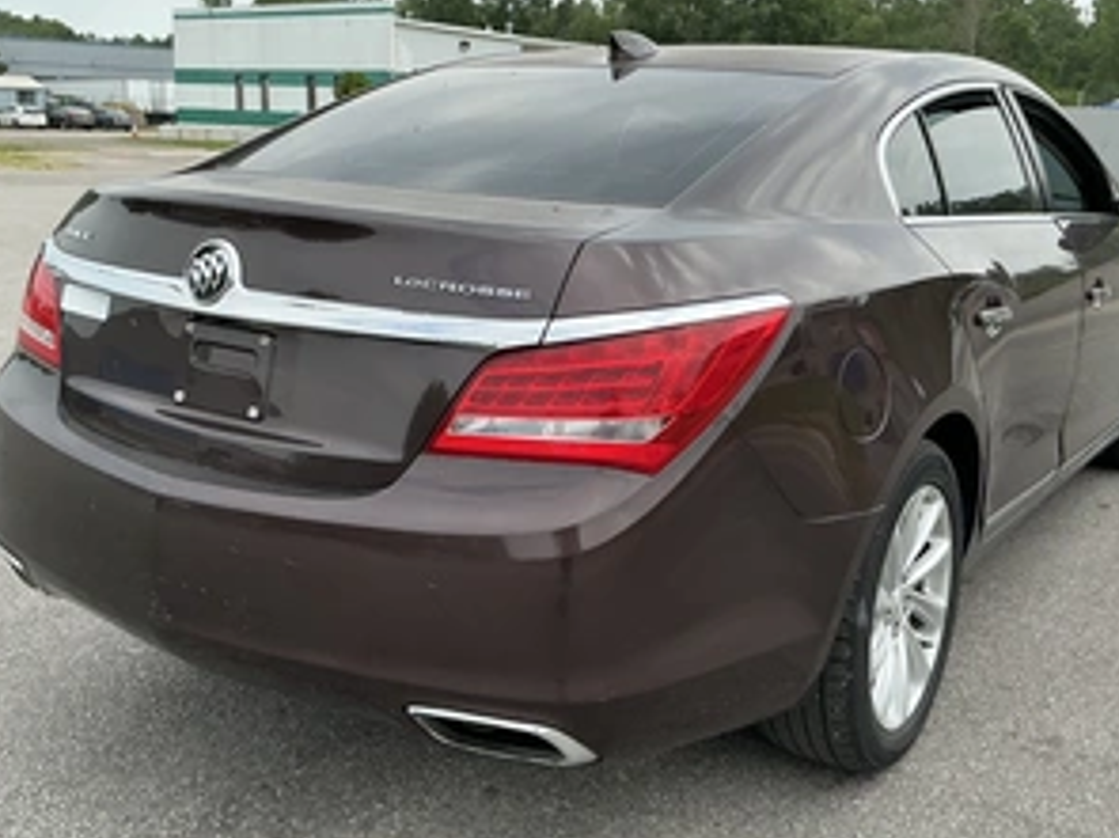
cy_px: 368
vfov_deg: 37.6
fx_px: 1228
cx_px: 584
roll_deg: -2.0
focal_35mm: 38
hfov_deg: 49.0
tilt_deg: -9.2
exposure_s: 1/1076
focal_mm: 3
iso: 25
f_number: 1.8
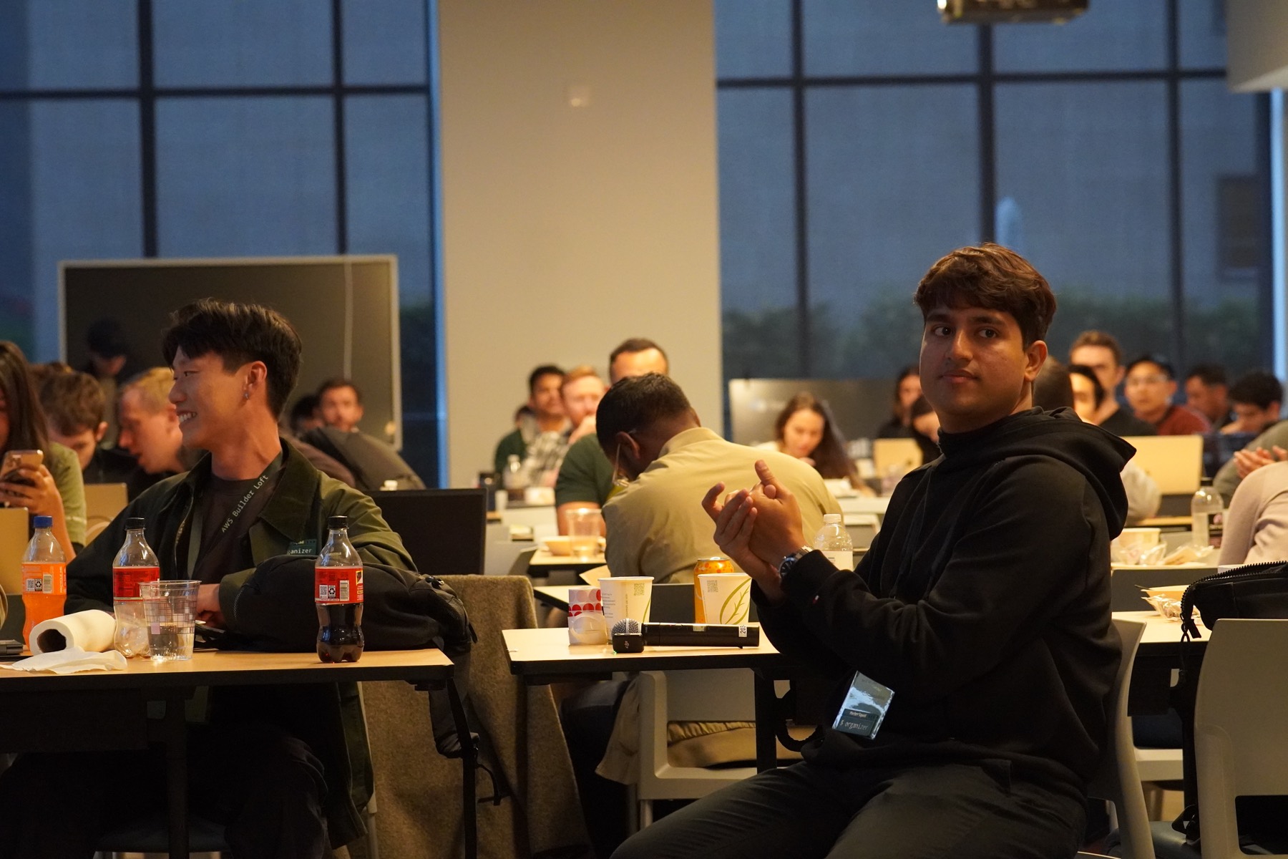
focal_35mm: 112
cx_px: 644
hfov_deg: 18.2
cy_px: 430
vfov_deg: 12.2
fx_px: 4025
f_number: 4
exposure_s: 1/160
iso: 5000
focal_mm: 75
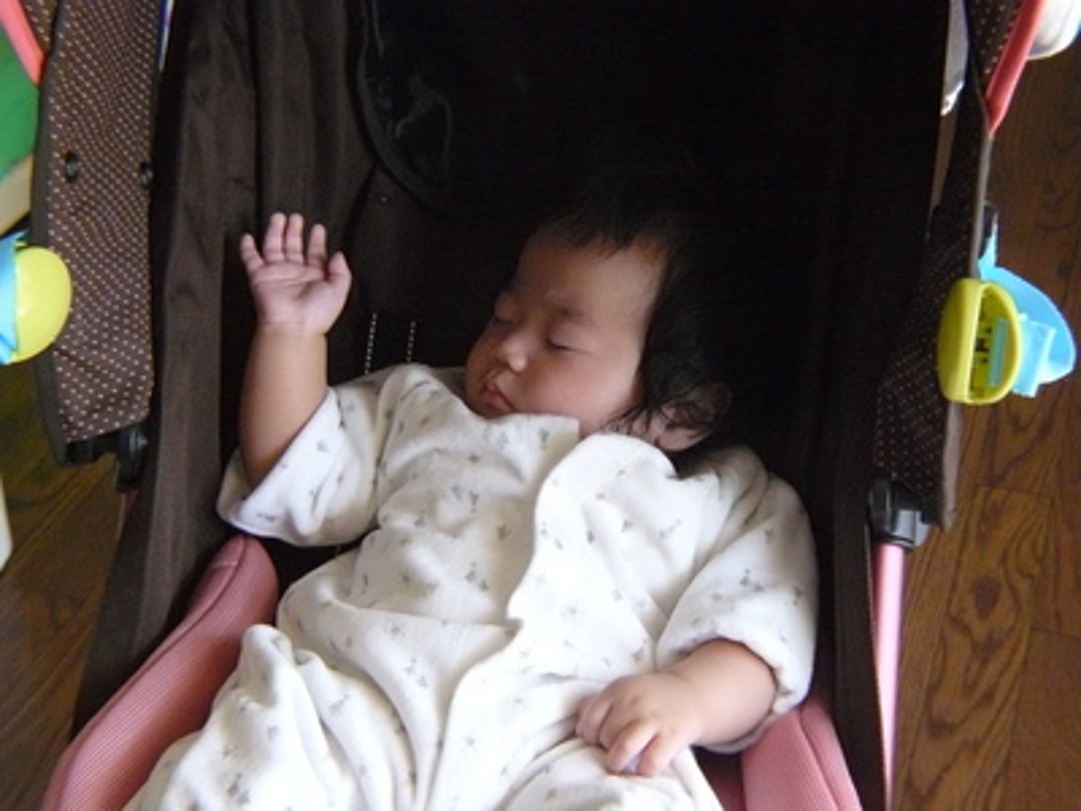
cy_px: 406
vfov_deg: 16.2
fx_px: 2842
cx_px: 540
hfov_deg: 21.5
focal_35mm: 91
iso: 400
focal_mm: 15.2
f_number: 3.2
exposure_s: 1/80
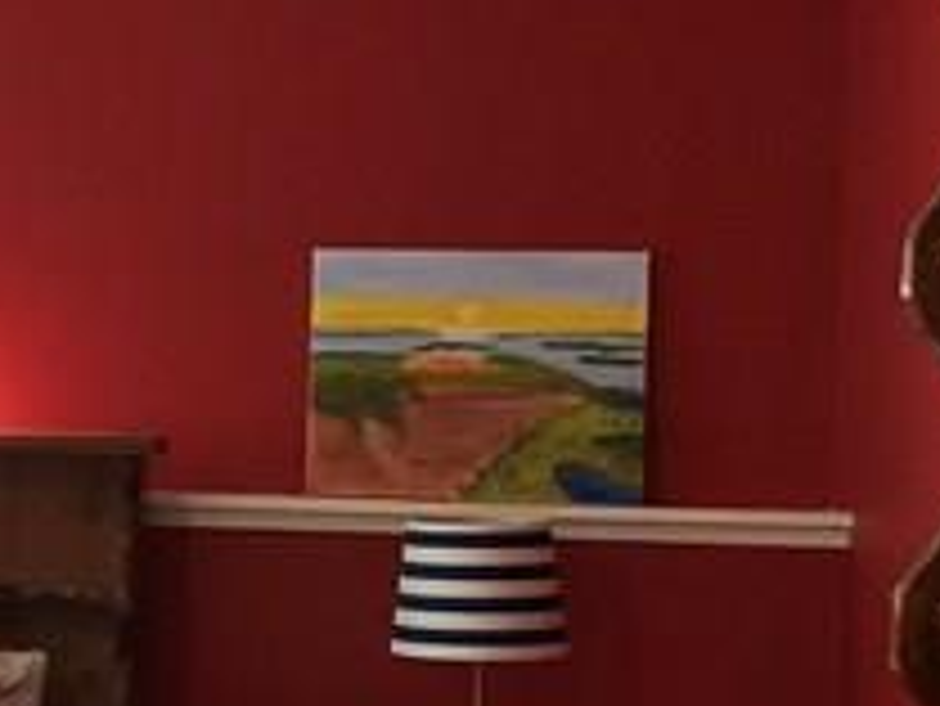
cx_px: -1012
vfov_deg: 10.4
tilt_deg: -4.0
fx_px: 3858
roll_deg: -0.5
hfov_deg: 12.1
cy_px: 490
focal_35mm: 142
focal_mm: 3.99
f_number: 1.8
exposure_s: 1/15
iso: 50
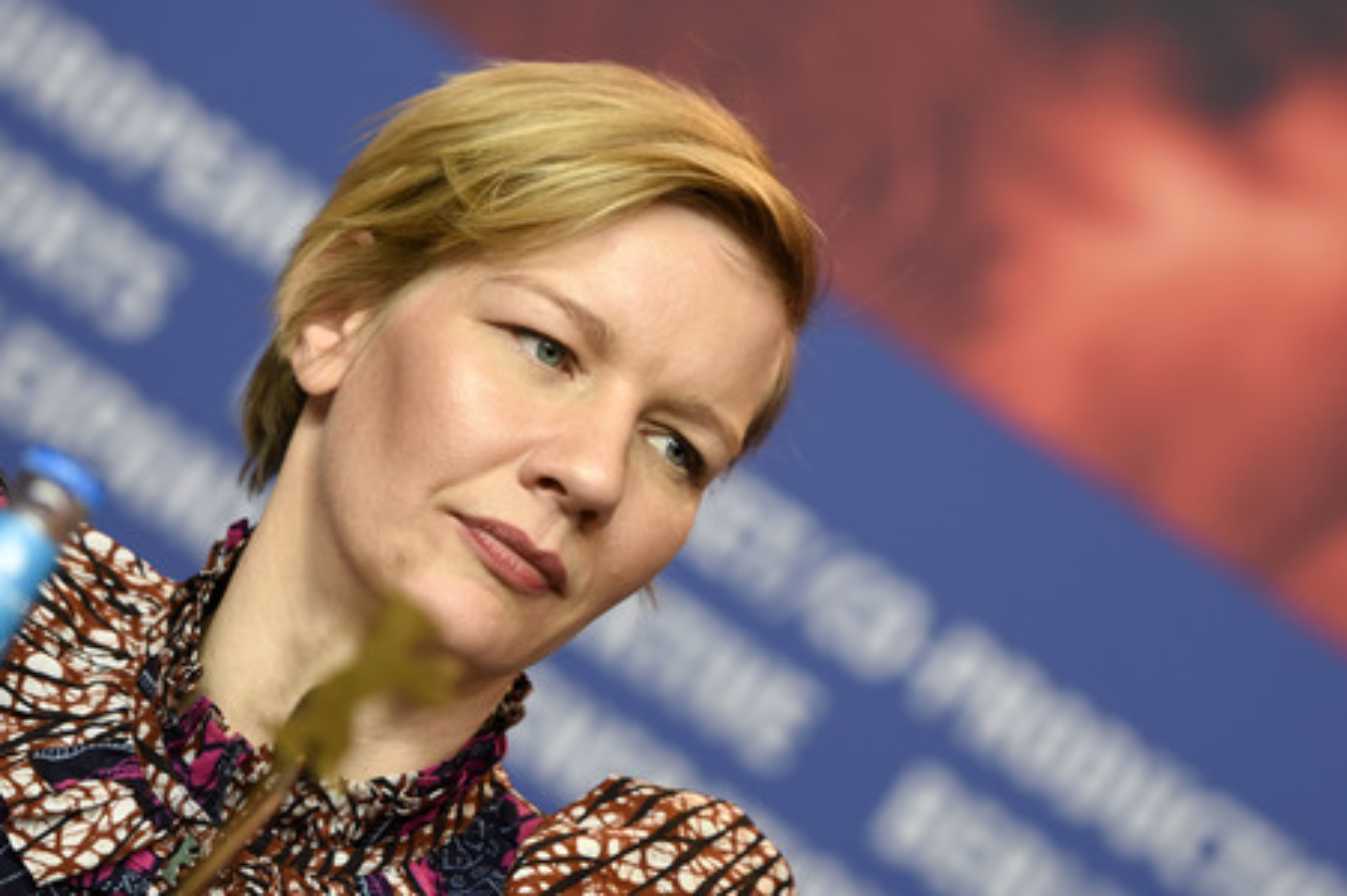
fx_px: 9814
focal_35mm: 262
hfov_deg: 7.9
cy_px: 448
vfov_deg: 5.2
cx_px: 674
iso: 640
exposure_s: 1/320
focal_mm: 175
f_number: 2.8
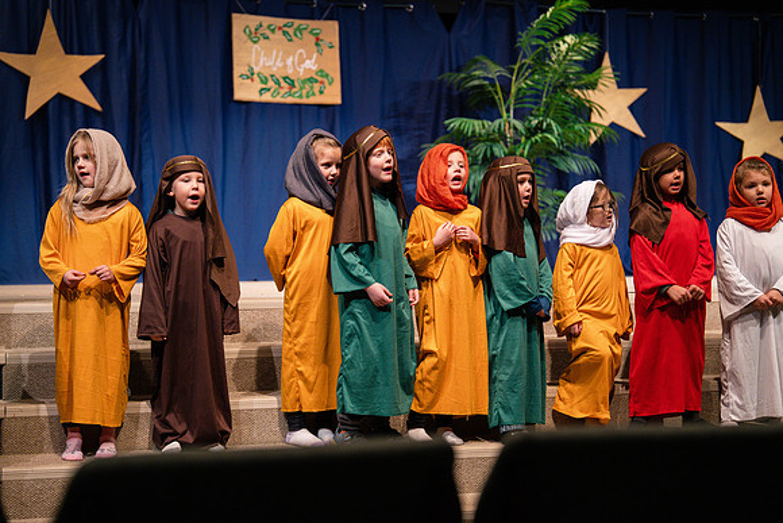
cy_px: 262
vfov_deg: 19.5
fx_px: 1523
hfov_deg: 28.8
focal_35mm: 70
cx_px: 392
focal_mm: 70
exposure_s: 1/320
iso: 1000
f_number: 2.8
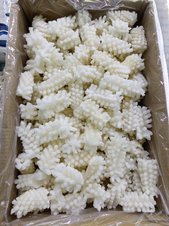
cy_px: 113
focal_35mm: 24
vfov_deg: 71.6
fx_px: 156
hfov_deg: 56.8
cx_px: 84
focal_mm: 6.98
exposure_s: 1/33.3
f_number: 4
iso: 500
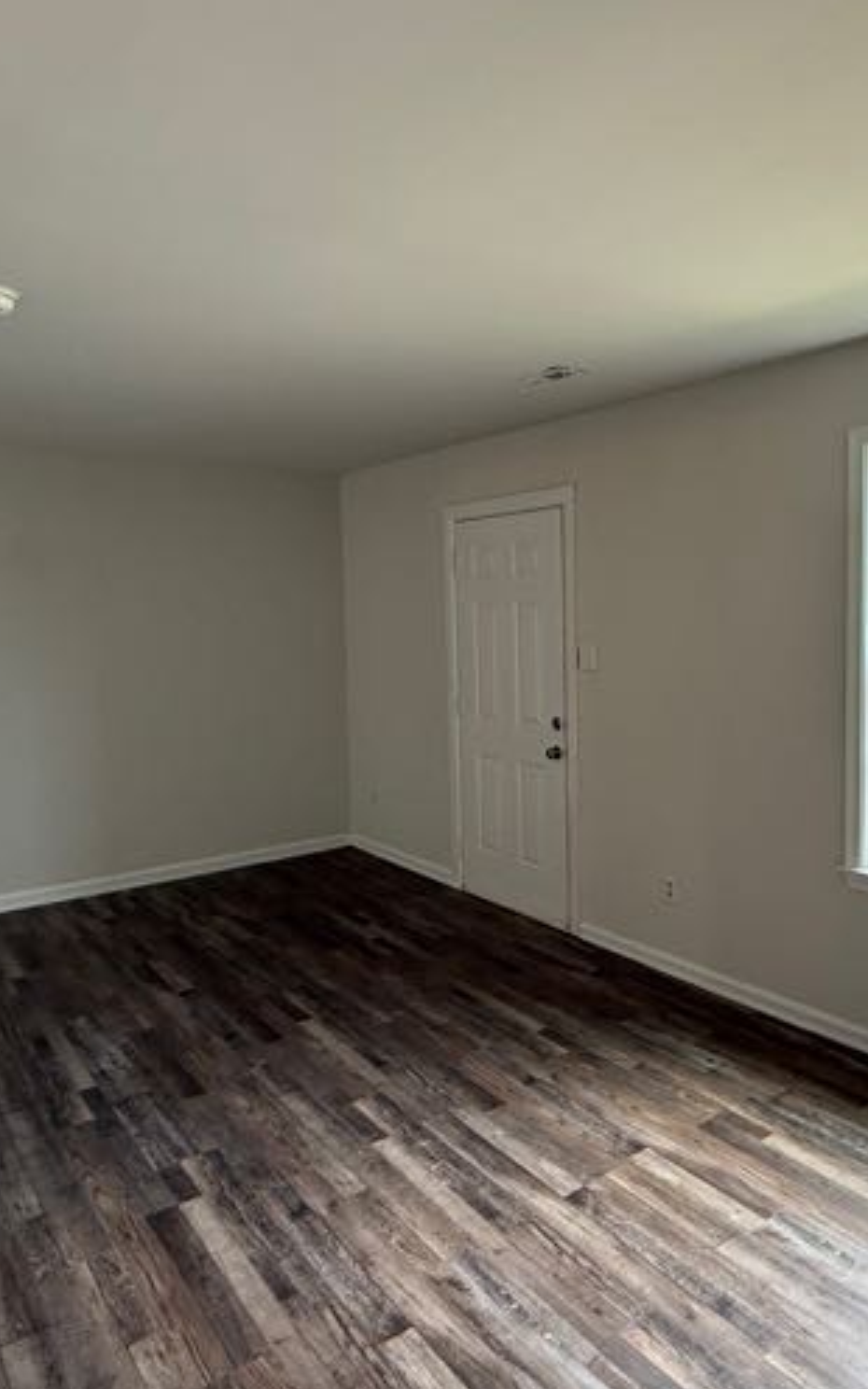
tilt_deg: -3.4
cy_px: 673
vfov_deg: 72.5
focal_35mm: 25
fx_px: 946
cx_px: 543
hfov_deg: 48.8
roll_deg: +0.4
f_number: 2.2
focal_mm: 2.22
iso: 250
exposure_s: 1/120
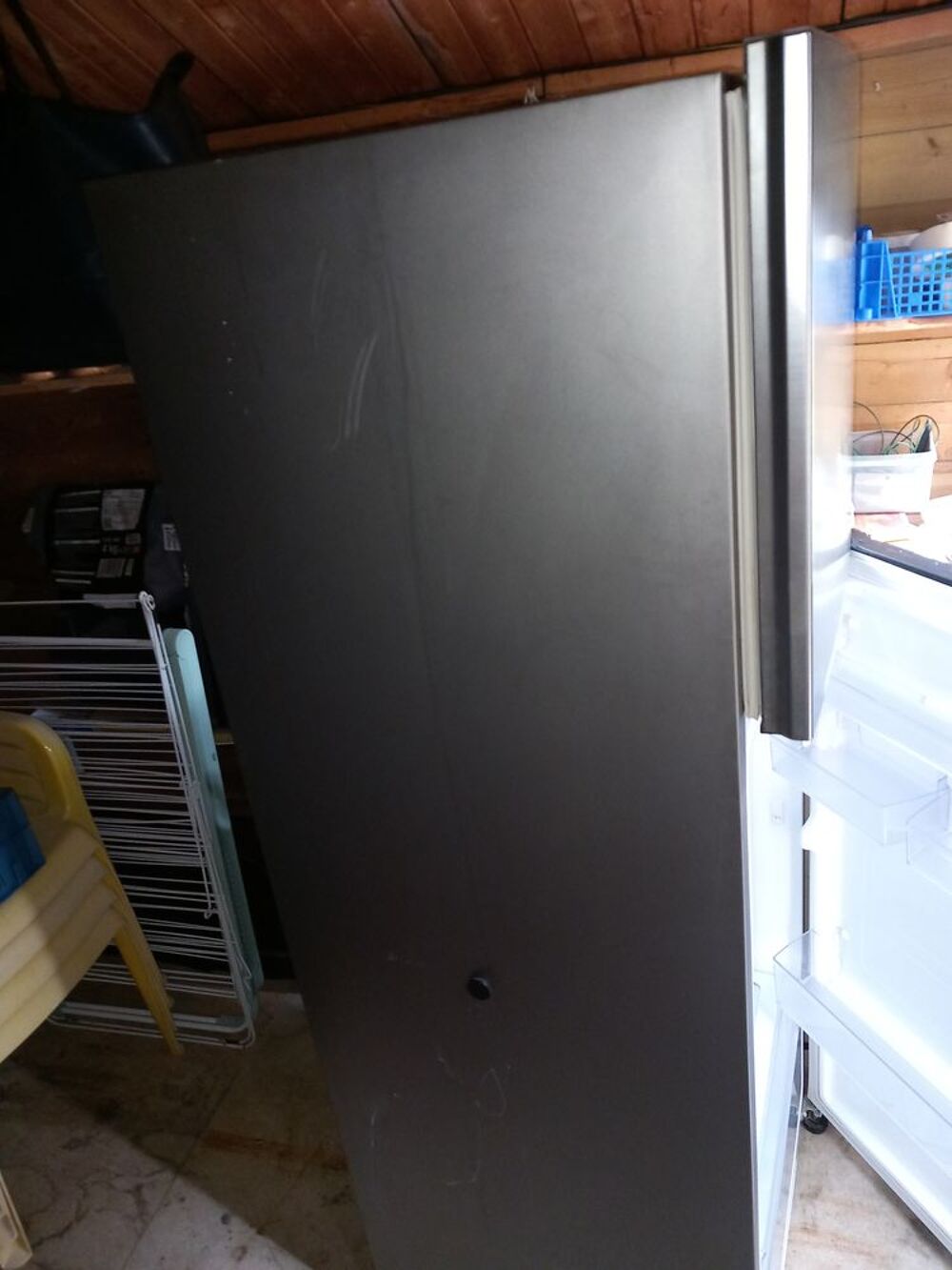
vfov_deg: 65.3
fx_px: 990
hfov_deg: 51.4
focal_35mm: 27
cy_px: 635
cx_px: 476
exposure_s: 1/25
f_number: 1.8
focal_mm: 4
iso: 250
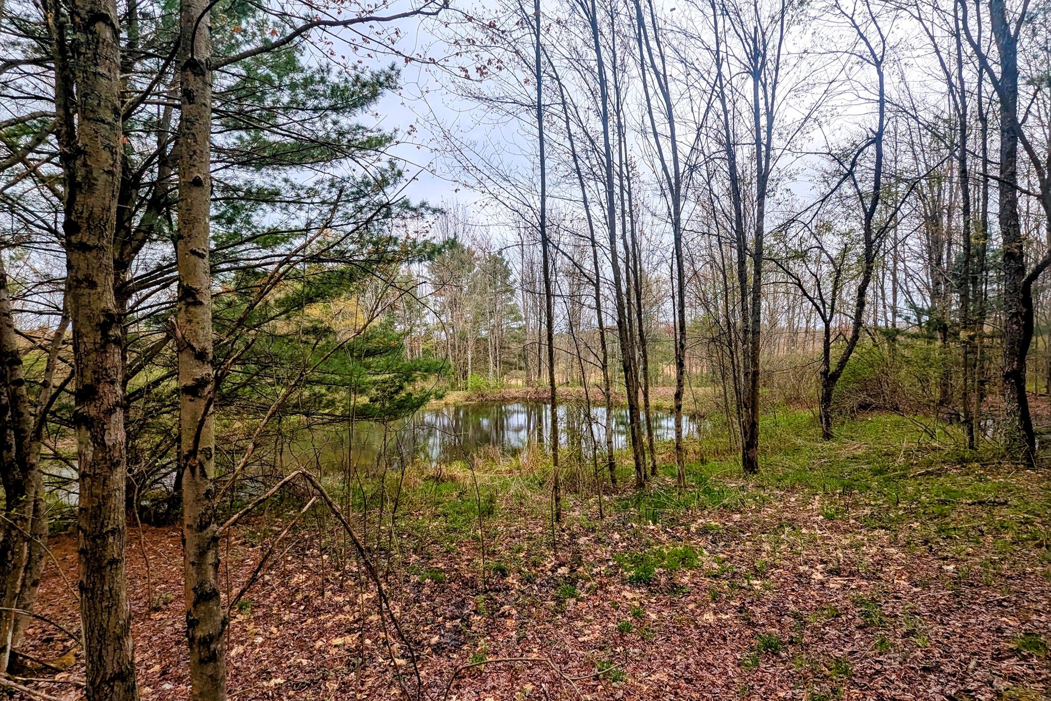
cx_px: 526
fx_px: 409
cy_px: 393
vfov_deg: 80.9
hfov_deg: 104.3
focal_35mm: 14
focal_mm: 1.95
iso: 48
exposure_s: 1/513
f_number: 2.2
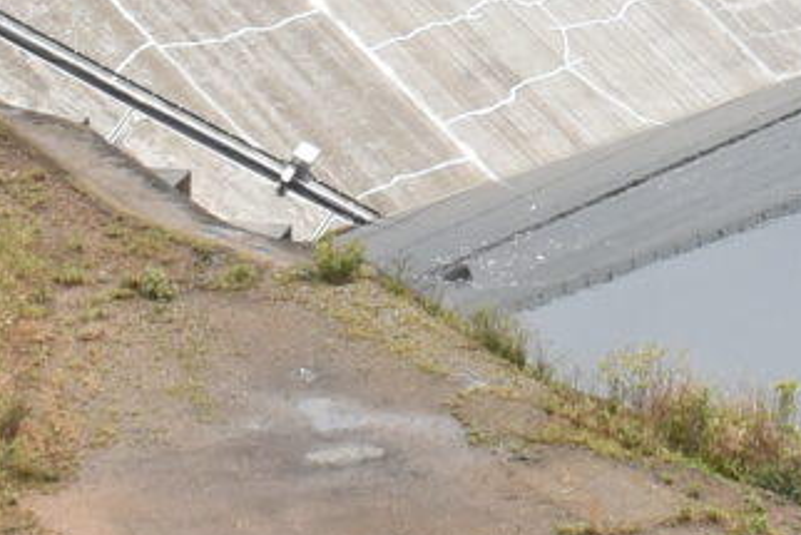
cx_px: 1027
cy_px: -773
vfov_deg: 4.9
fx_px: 6098
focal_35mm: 274
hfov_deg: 7.4
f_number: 9
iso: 200
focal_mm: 23
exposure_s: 1/320
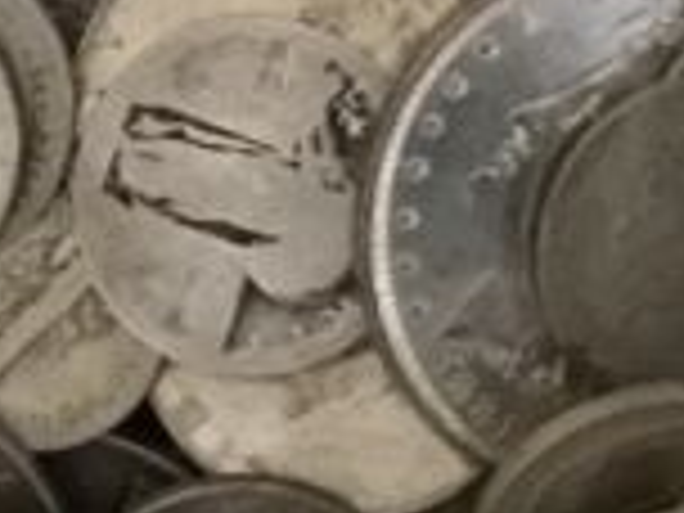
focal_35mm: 204
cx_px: 378
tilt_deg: -83.4
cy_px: -598
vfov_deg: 7.0
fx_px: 4031
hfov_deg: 9.7
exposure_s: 1/15
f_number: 2.4
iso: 320
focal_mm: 3.3
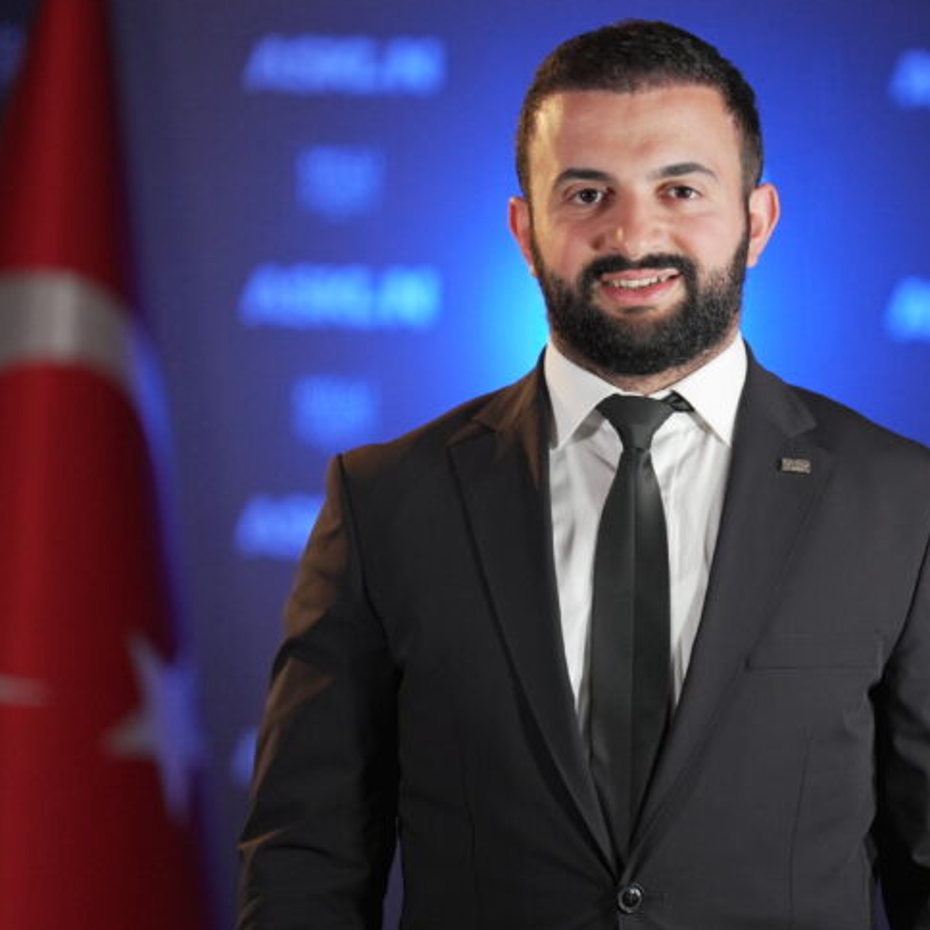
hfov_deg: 6.5
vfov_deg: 6.5
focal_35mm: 270
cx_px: 644
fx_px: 8207
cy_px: 449
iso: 4000
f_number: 2.8
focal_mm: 200
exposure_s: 1/500
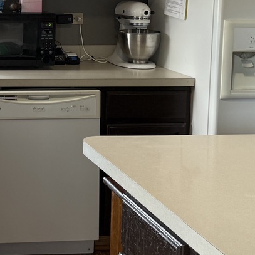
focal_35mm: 75
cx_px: -79
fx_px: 625
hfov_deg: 20.9
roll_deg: -0.4
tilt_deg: -4.4
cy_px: 24
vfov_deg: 22.5
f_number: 1.78
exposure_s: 1/120
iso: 125
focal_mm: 6.76
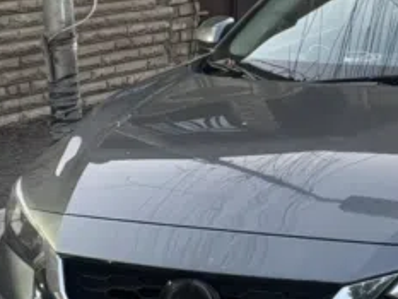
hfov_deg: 27.8
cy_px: 108
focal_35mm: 66
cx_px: 391
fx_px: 759
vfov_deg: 22.2
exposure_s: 1/50
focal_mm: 6.76
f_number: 1.78
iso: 640
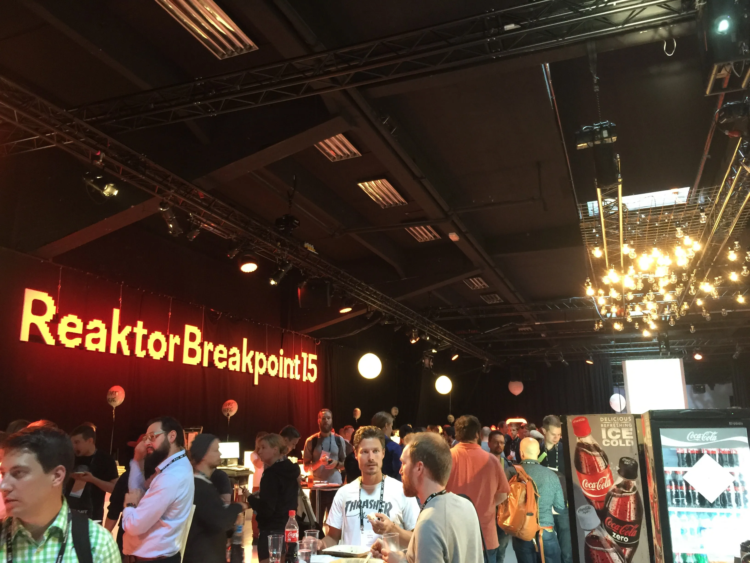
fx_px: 628
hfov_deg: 61.7
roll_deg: -1.5
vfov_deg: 48.2
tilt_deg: +13.7
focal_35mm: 29
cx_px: 375
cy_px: 282
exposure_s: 1/4
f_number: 2.2
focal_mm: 4.15
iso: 64
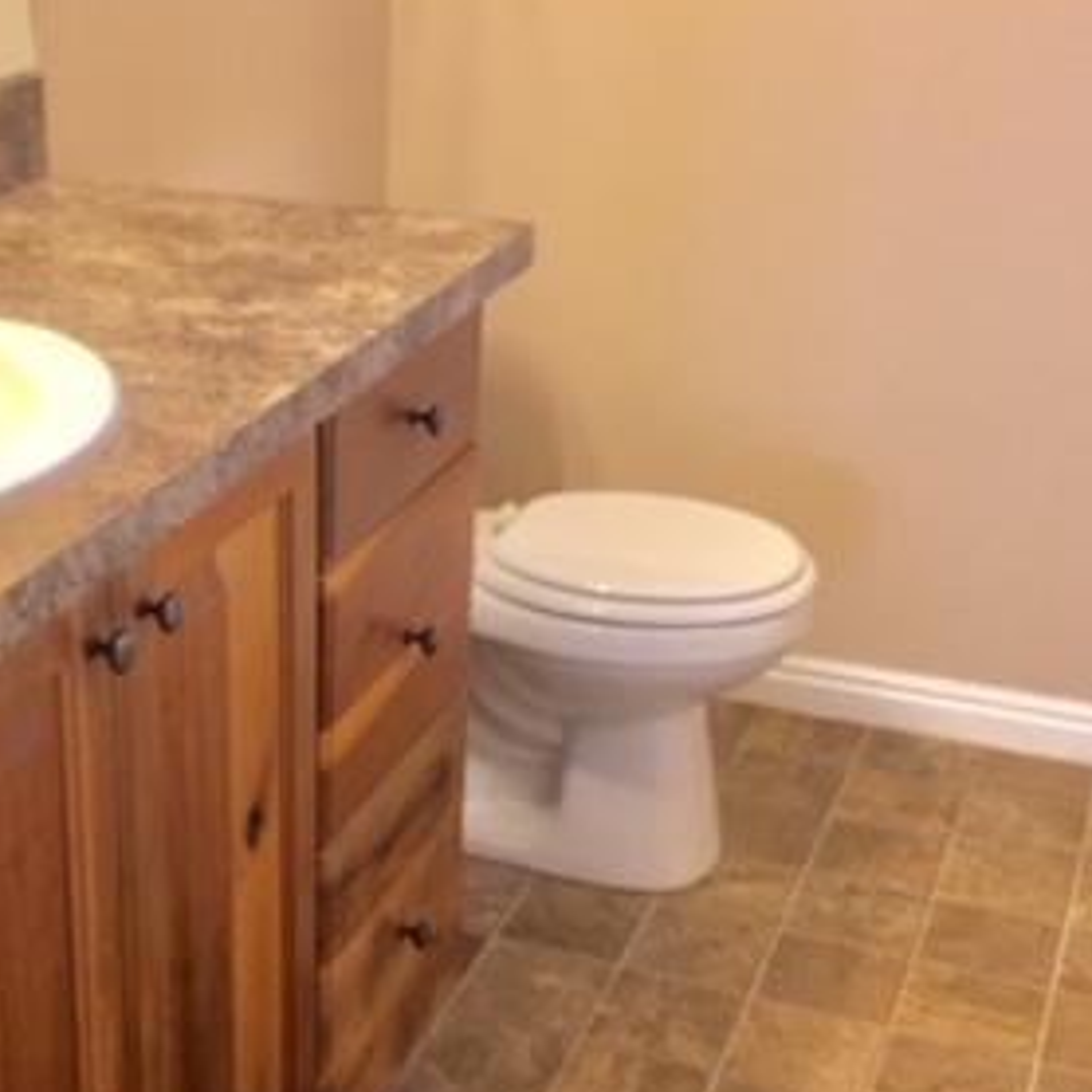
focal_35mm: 59
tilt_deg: -24.4
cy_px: 581
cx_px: 247
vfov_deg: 29.1
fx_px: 2106
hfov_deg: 28.6
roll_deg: +0.3
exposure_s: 1/30
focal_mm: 4.15
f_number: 2.2
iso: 50
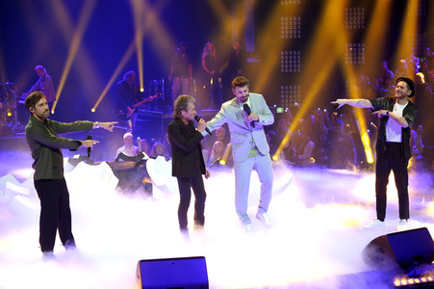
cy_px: 144
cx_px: 217
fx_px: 928
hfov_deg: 26.3
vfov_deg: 17.7
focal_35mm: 77
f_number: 5
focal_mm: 77
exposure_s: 1/160
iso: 3200
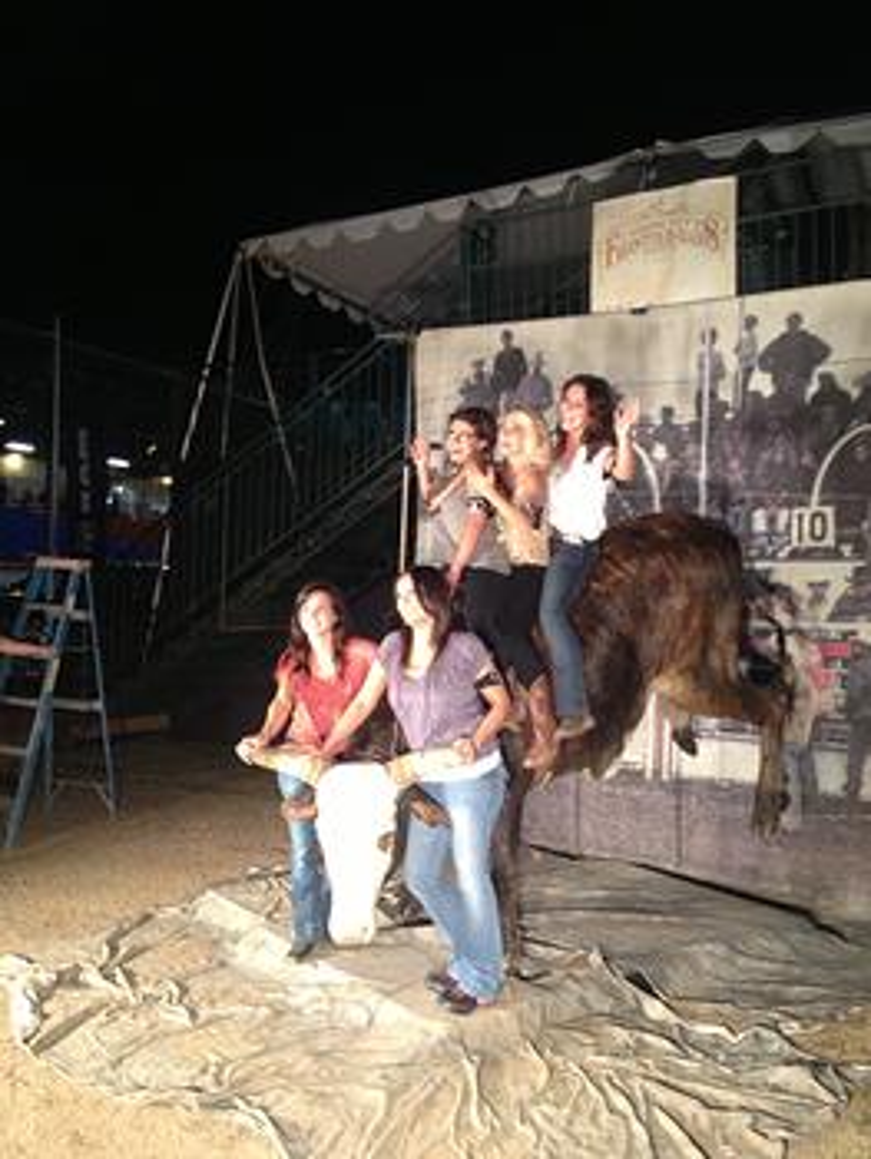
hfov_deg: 40.7
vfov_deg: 52.6
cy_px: 580
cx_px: 436
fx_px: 1173
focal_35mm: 35
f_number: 2.4
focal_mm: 4.28
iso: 160
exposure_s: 1/20
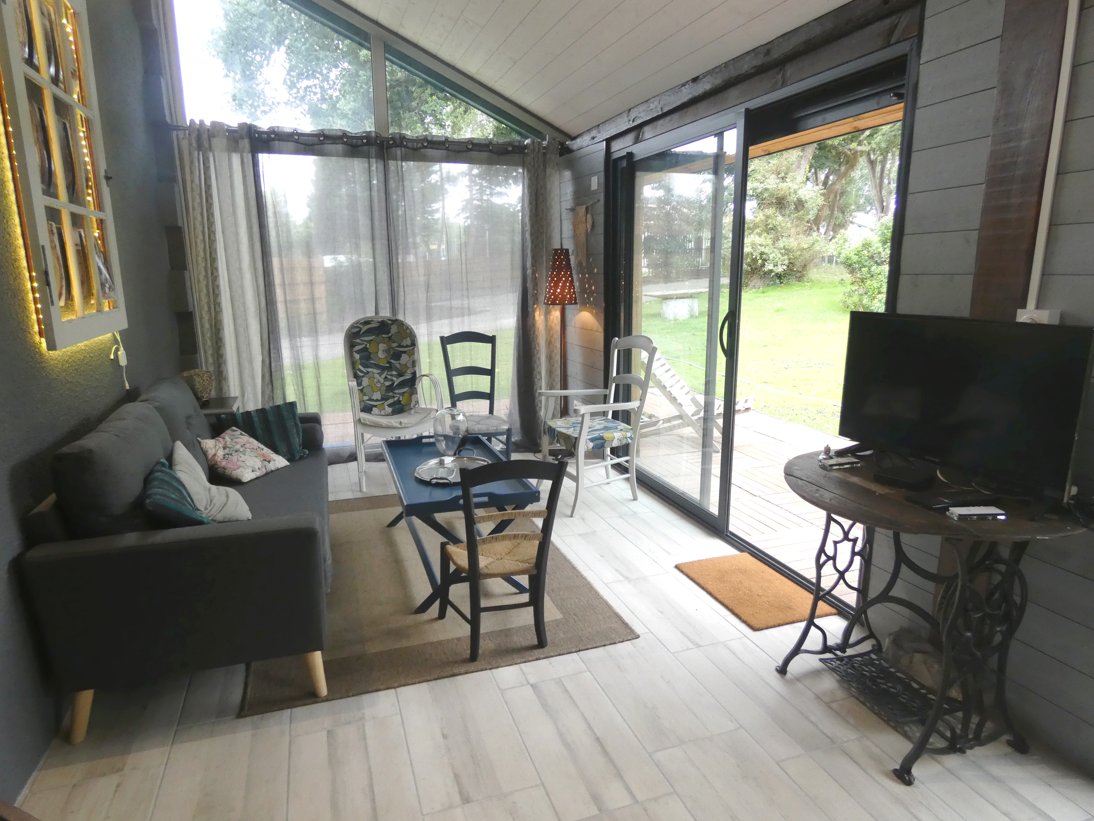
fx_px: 632
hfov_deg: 81.7
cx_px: 547
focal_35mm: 20
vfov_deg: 66.0
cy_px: 410
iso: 320
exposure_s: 1/60
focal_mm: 3.6
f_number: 2.8
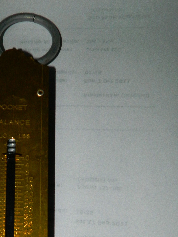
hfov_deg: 21.2
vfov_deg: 27.3
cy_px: 223
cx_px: 22
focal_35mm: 68
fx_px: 466
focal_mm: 6.2
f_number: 9.4
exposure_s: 1/40
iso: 200
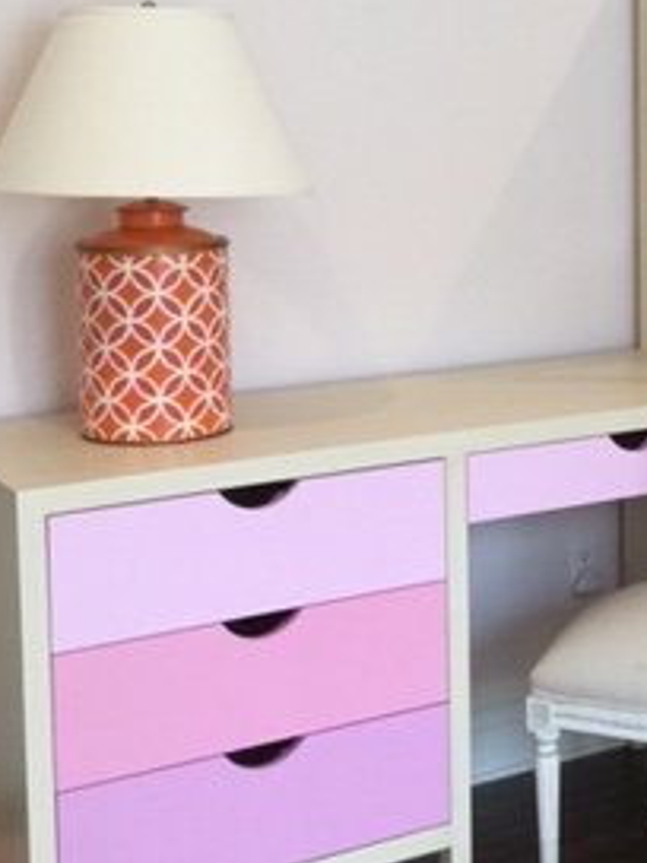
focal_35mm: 73
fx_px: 1819
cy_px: 254
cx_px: 590
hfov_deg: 19.8
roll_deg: +0.9
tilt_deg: -5.1
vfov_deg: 26.4
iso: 80
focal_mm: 3.3
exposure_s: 1/30
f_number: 2.4
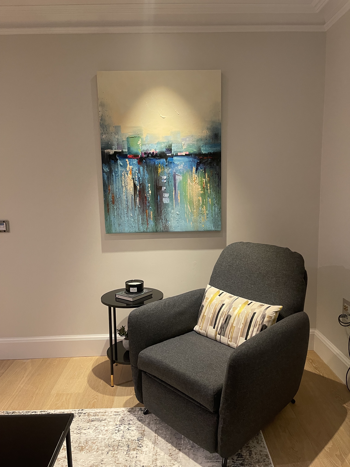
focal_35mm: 26
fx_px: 351
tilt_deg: -8.6
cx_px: 175
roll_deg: +1.6
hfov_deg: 53.1
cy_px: 234
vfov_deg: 67.3
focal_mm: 5.1
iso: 320
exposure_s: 1/55
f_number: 1.6
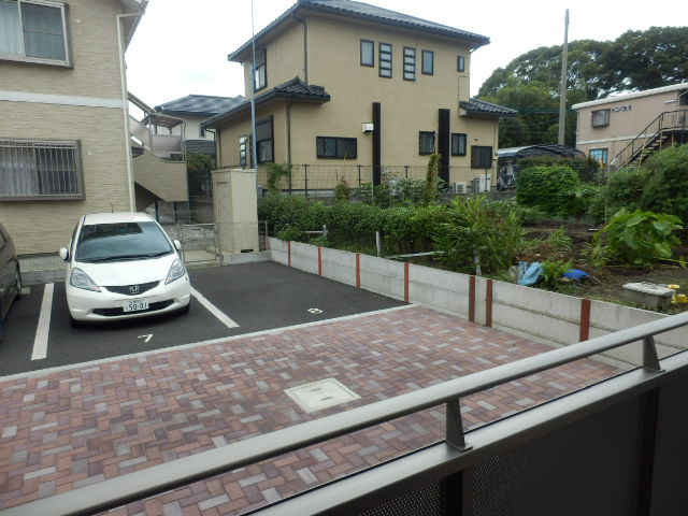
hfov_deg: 71.6
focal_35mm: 24
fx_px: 477
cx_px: 344
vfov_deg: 56.8
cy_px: 258
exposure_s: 1/250
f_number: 3
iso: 80
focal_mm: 4.2
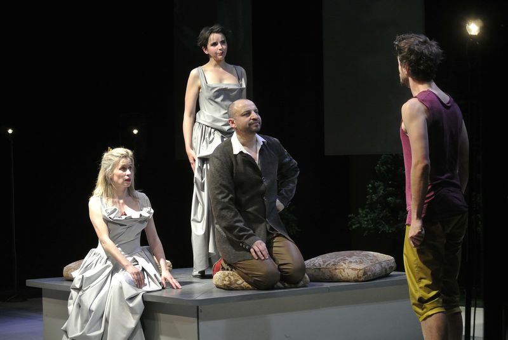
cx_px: 254
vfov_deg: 15.6
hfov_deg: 23.1
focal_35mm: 88
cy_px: 170
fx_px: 1243
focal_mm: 32.8
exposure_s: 1/80
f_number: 3.8
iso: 800
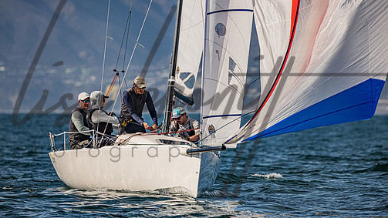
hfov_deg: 3.9
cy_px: 90
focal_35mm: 559
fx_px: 5751
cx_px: 184
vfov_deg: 2.2
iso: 320
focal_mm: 400
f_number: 5.6
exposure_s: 1/3200
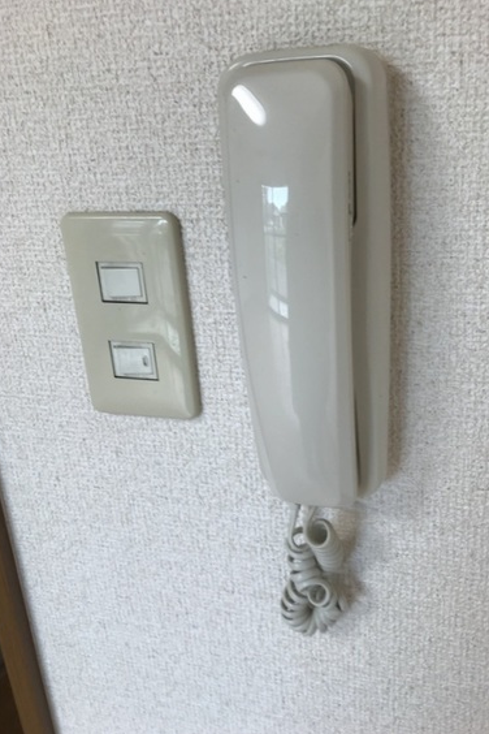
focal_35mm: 31
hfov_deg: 42.2
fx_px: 632
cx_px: 284
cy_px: 347
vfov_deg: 60.3
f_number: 1.8
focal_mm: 3.99
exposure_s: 1/60
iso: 25
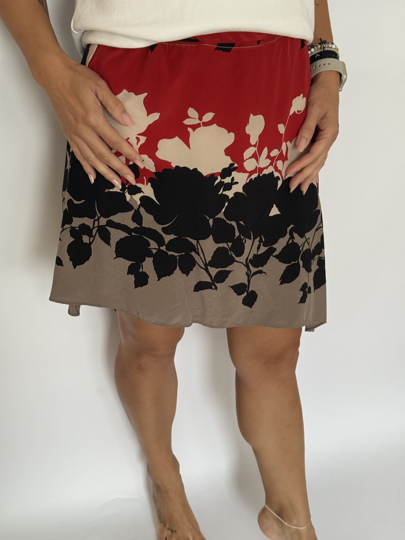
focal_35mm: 48
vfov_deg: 39.7
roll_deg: -0.7
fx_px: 749
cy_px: 270
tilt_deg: -29.4
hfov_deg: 30.3
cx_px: 202
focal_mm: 6.76
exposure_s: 1/40
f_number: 1.78
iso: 320
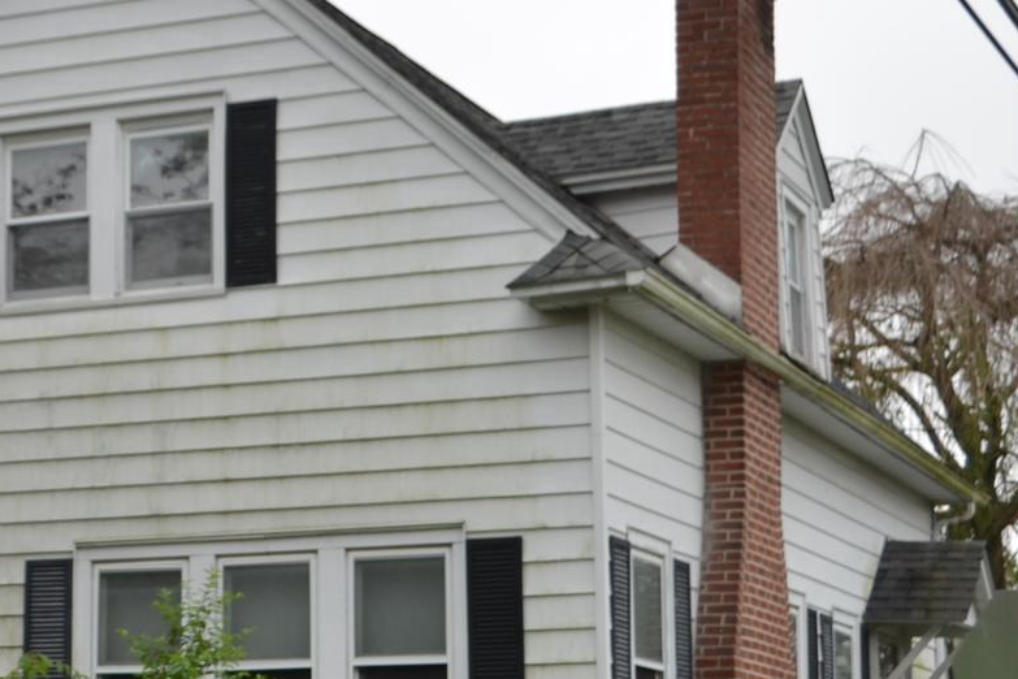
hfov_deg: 19.6
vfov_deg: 13.4
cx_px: 98
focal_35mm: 102
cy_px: 388
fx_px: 2884
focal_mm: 26
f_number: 4.5
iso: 100
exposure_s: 1/200
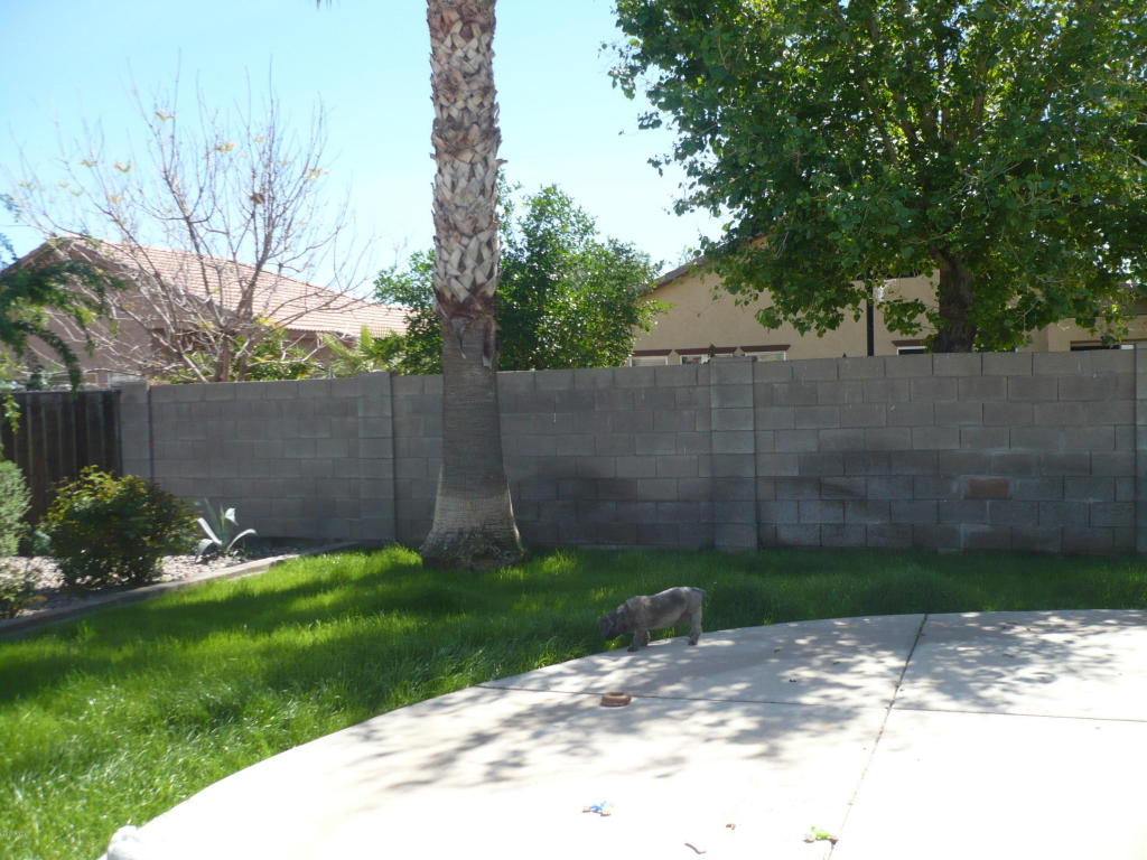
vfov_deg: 40.7
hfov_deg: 52.6
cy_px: 430
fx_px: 1160
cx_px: 574
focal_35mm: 35
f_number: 2.8
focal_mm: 5.8
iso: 100
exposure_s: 1/640
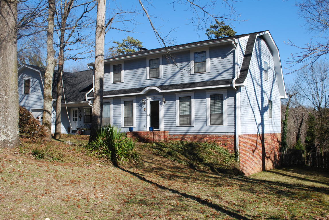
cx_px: 164
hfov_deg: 53.1
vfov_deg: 37.0
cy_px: 110
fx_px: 329
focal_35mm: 36
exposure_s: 1/250
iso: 100
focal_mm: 24
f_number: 8
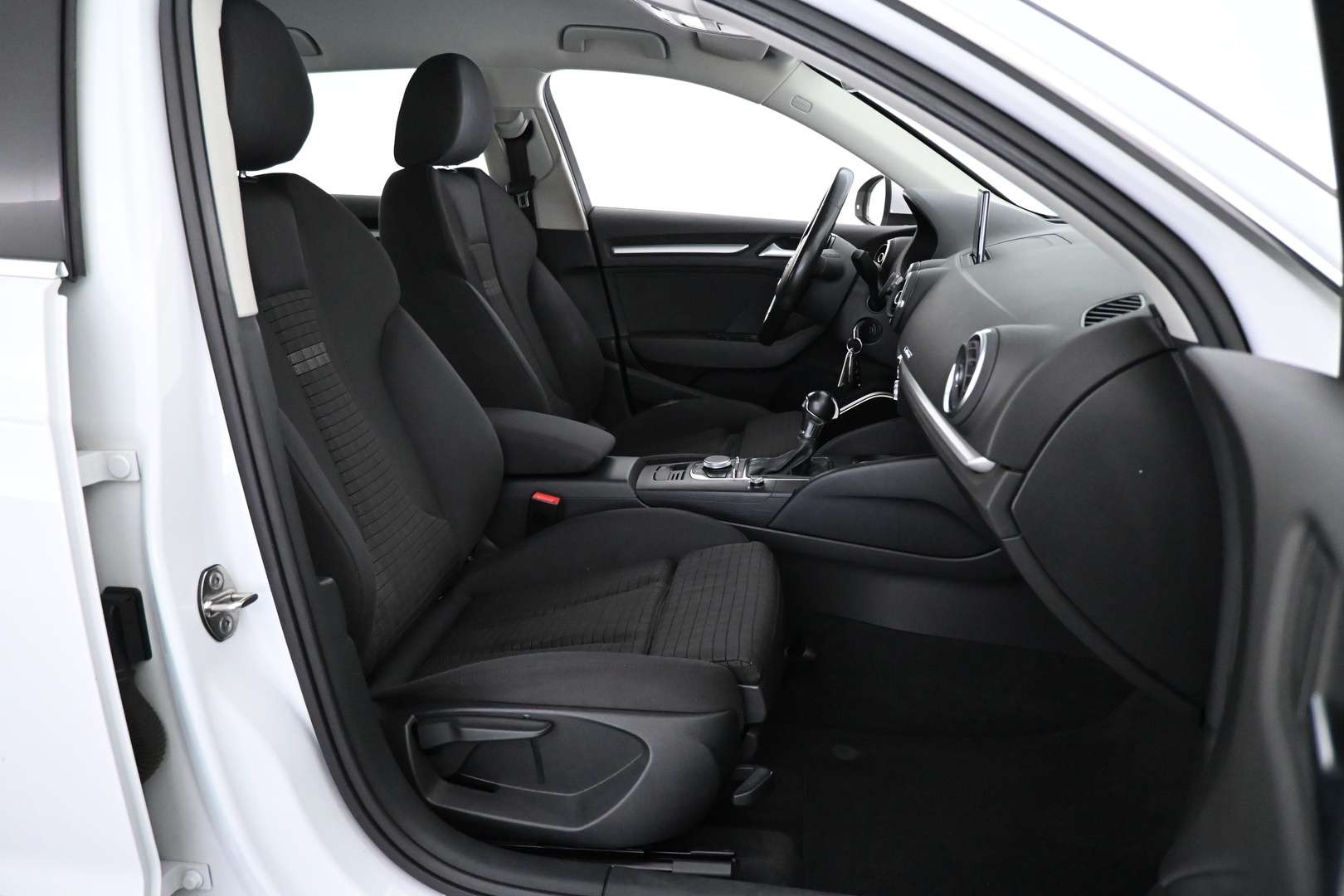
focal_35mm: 24
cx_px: 672
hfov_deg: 73.7
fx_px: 896
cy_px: 448
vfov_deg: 53.1
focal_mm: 16
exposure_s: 1/60
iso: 5000
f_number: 3.5
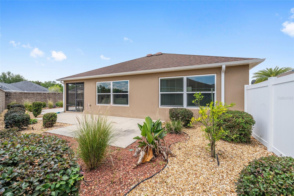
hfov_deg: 100.4
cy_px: 98
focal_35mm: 15
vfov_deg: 77.3
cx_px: 147
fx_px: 122
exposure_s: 1/800
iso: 320
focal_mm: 15
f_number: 8
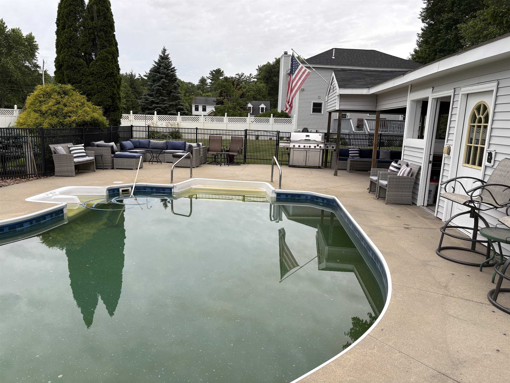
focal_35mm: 26
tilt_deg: -10.3
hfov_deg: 67.3
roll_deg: -1.7
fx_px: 383
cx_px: 255
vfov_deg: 53.1
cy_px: 192
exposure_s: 1/172
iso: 40
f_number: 1.6
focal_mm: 5.96
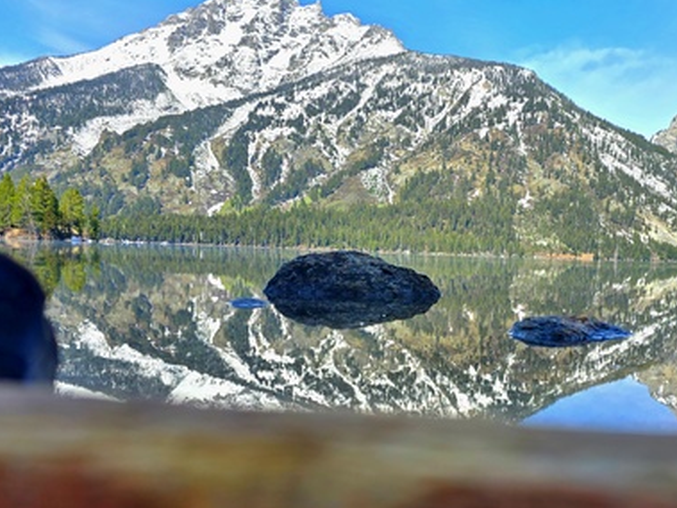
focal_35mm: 34
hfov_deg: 53.2
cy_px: 333
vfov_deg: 41.3
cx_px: 432
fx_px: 665
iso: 12
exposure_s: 1/714
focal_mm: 6.3
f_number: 1.7
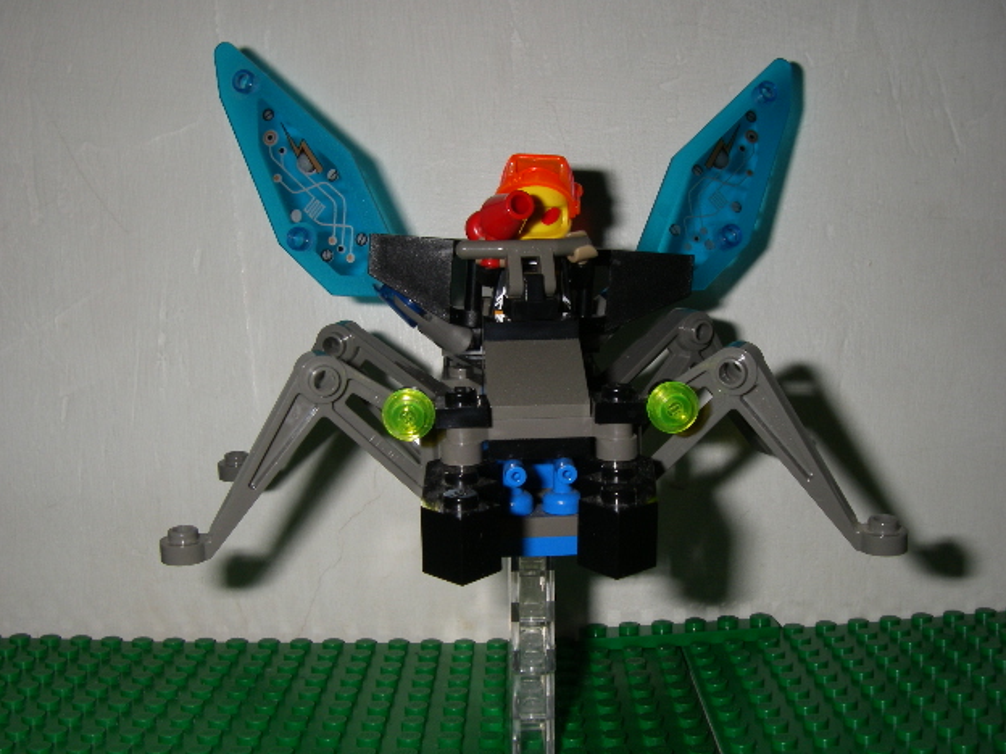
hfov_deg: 47.9
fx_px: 1133
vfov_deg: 36.8
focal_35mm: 39
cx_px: 509
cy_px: 380
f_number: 6.6
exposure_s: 1/40
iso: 80
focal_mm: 6.3
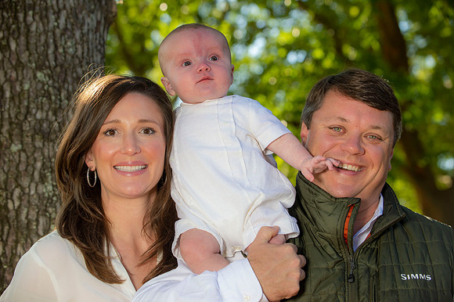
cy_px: 151
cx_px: 227
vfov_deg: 15.9
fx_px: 1084
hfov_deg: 23.7
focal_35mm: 86
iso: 200
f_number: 7.1
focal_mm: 86
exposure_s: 1/250
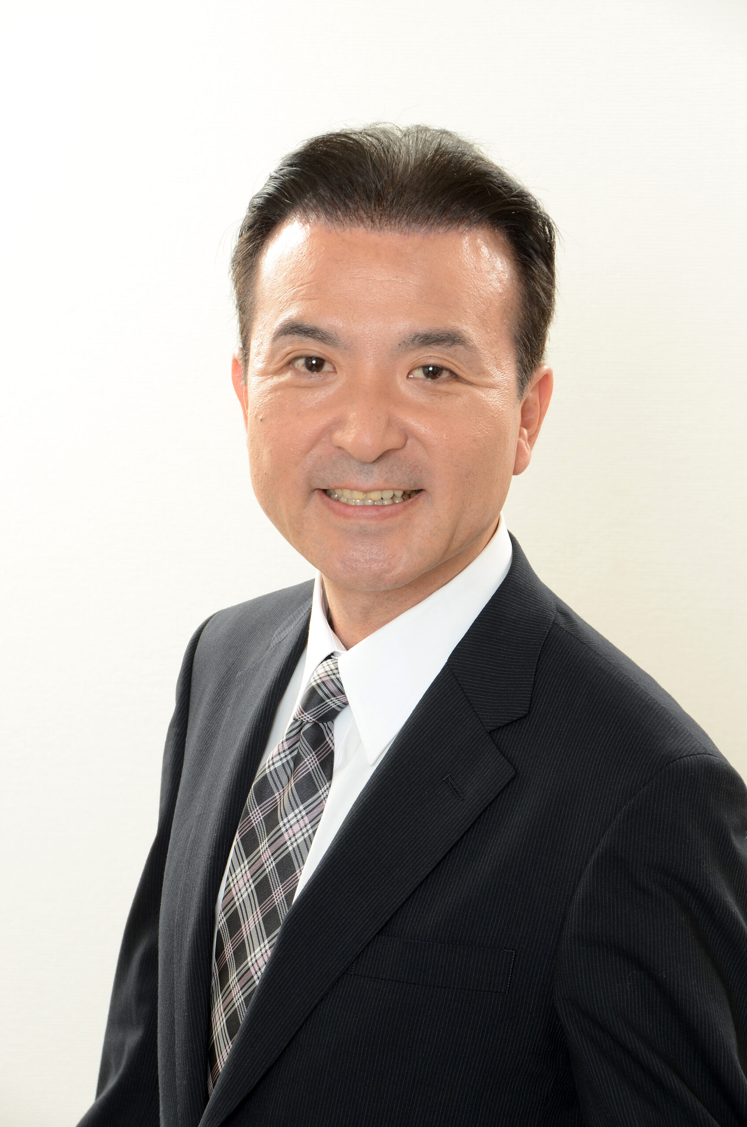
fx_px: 3845
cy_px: 564
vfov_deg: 16.7
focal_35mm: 123
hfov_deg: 11.1
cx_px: 374
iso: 100
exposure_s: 1/100
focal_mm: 82
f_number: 8
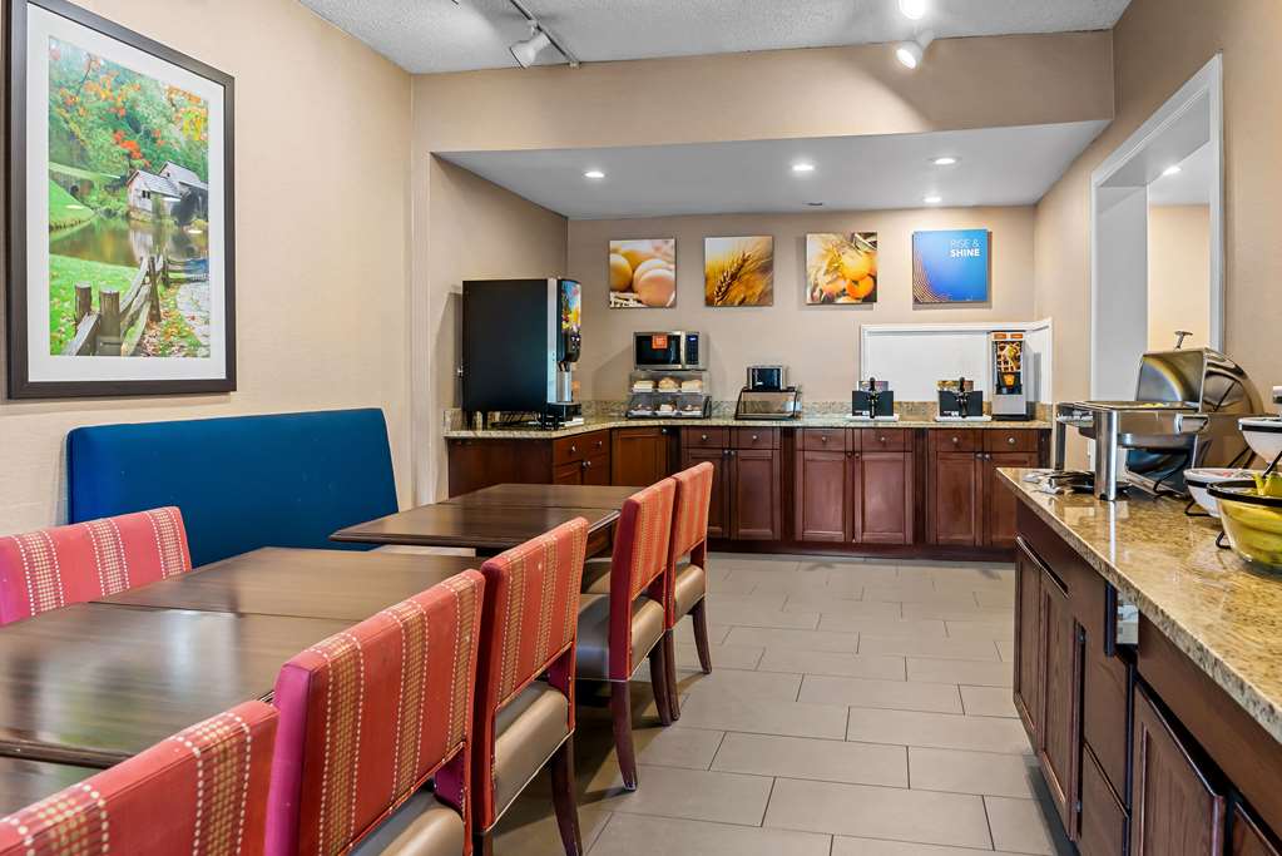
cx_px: 641
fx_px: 997
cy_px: 428
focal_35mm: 28
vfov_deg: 46.4
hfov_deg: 65.5
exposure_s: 1/2.5
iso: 250
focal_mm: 28
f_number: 9
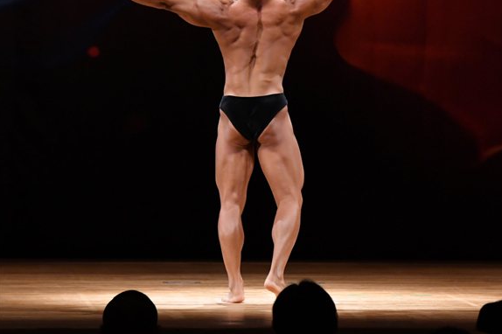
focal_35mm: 324
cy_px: 141
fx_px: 4515
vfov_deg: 4.2
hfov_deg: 6.4
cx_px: 336
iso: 4000
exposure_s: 1/400
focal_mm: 160
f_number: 5.6
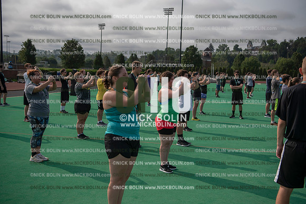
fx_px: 383
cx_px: 153
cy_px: 102
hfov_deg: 43.6
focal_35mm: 45
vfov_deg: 29.9
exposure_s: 1/3200
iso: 125
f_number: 3.5
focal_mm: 45
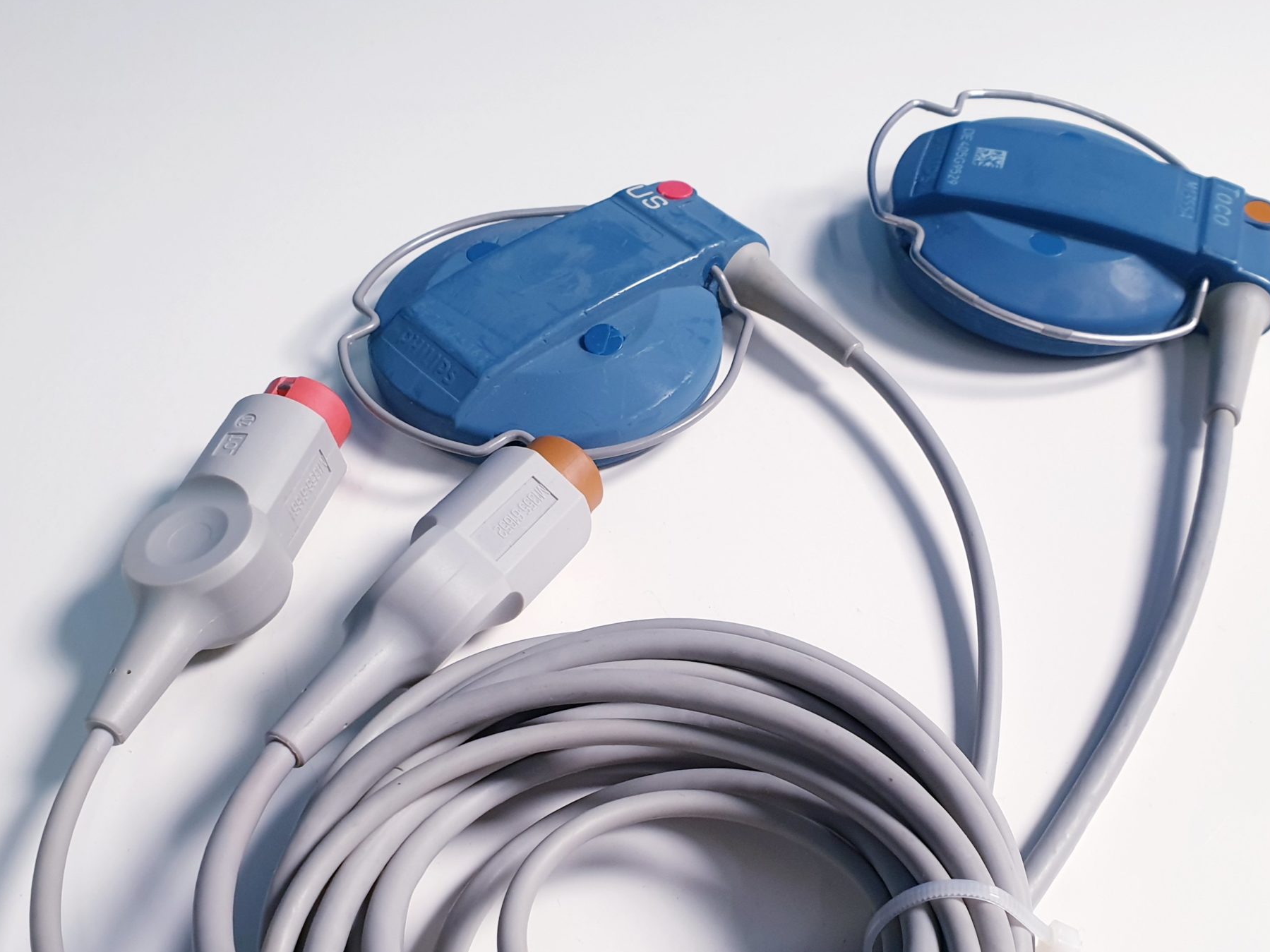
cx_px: 731
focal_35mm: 37
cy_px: 675
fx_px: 1357
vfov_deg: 38.0
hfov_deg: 50.0
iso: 125
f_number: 2.4
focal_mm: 4.3
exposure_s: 1/50
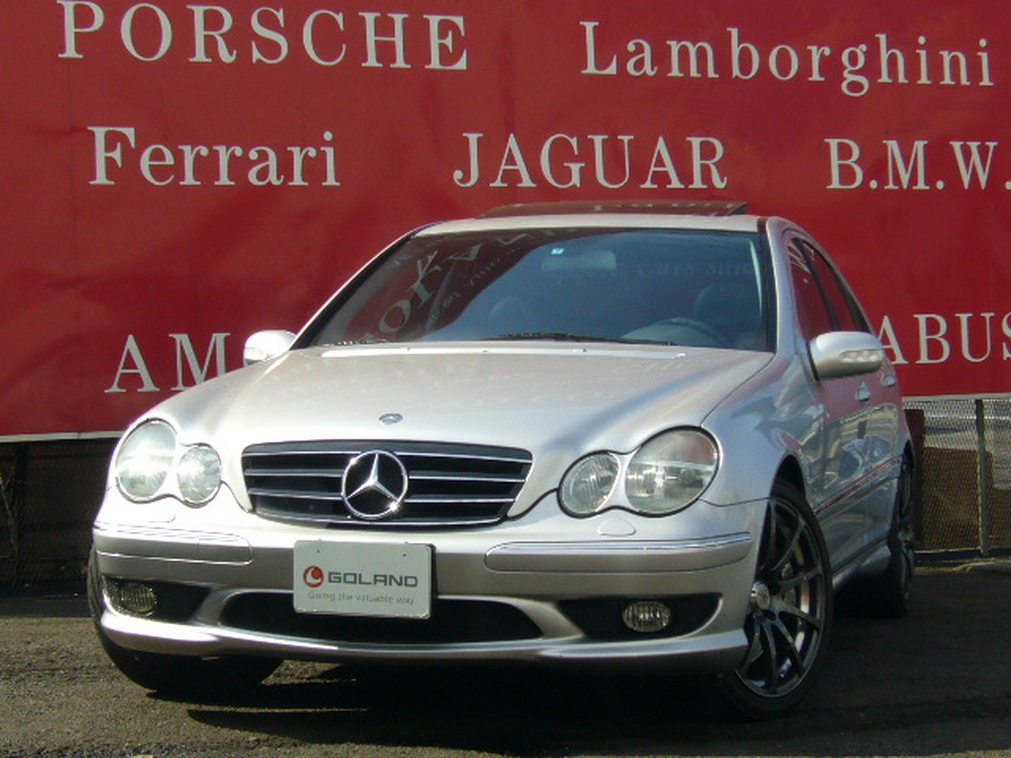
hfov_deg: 23.8
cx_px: 506
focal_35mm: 82
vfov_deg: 18.0
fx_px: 2395
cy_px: 379
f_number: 7.3
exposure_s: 1/200
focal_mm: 9.9
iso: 80
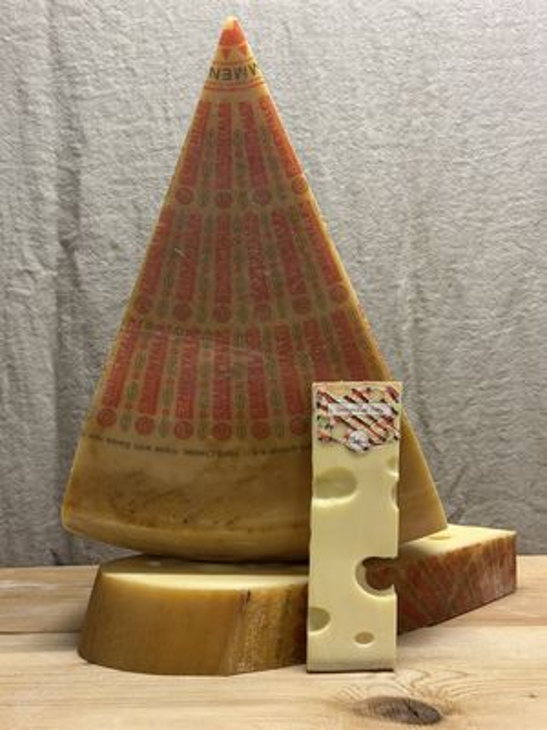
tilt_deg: +1.4
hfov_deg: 30.3
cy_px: 365
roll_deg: +0.0
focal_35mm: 48
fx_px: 1011
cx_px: 274
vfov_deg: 39.7
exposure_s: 1/50
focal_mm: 6.86
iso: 125
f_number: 1.78
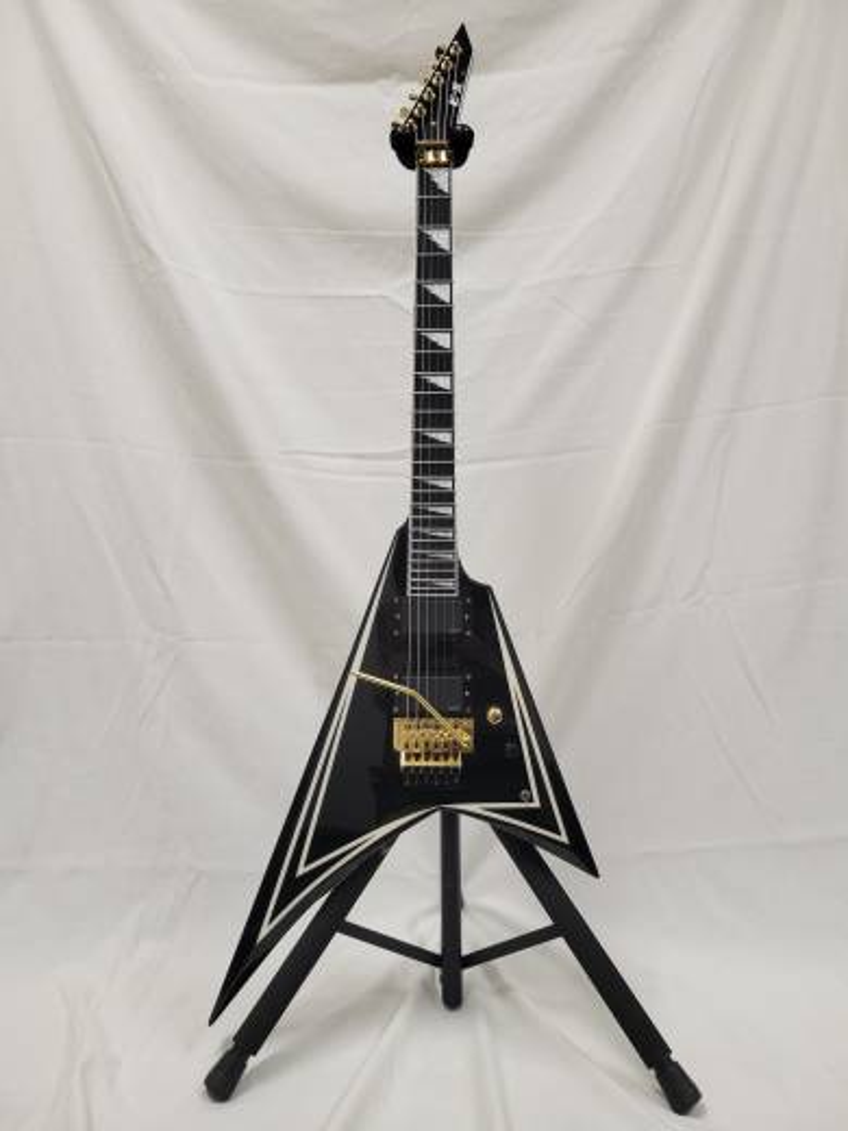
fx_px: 849
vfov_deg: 67.3
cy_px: 566
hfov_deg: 53.1
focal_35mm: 26
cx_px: 424
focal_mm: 5.4
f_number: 1.8
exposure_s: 1/120
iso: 125
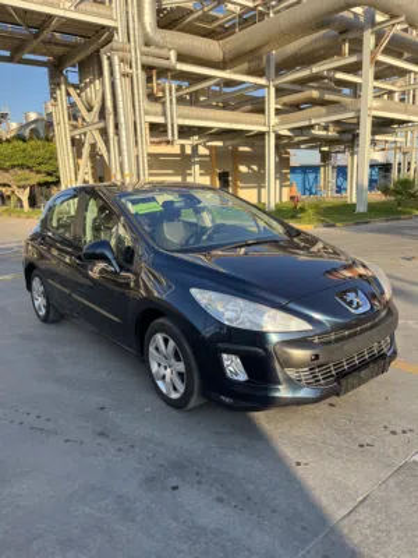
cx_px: 209
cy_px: 279
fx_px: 419
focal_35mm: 26
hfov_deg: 53.1
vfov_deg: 67.3
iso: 50
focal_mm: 5.1
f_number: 1.6
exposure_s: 1/983
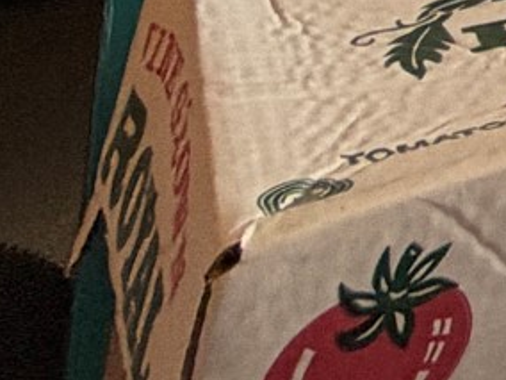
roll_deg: -1.7
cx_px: 1637
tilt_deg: +4.2
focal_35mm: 101
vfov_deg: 9.4
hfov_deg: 10.5
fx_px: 1476
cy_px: -919
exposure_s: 1/121
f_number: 2.2
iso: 40
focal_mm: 2.22
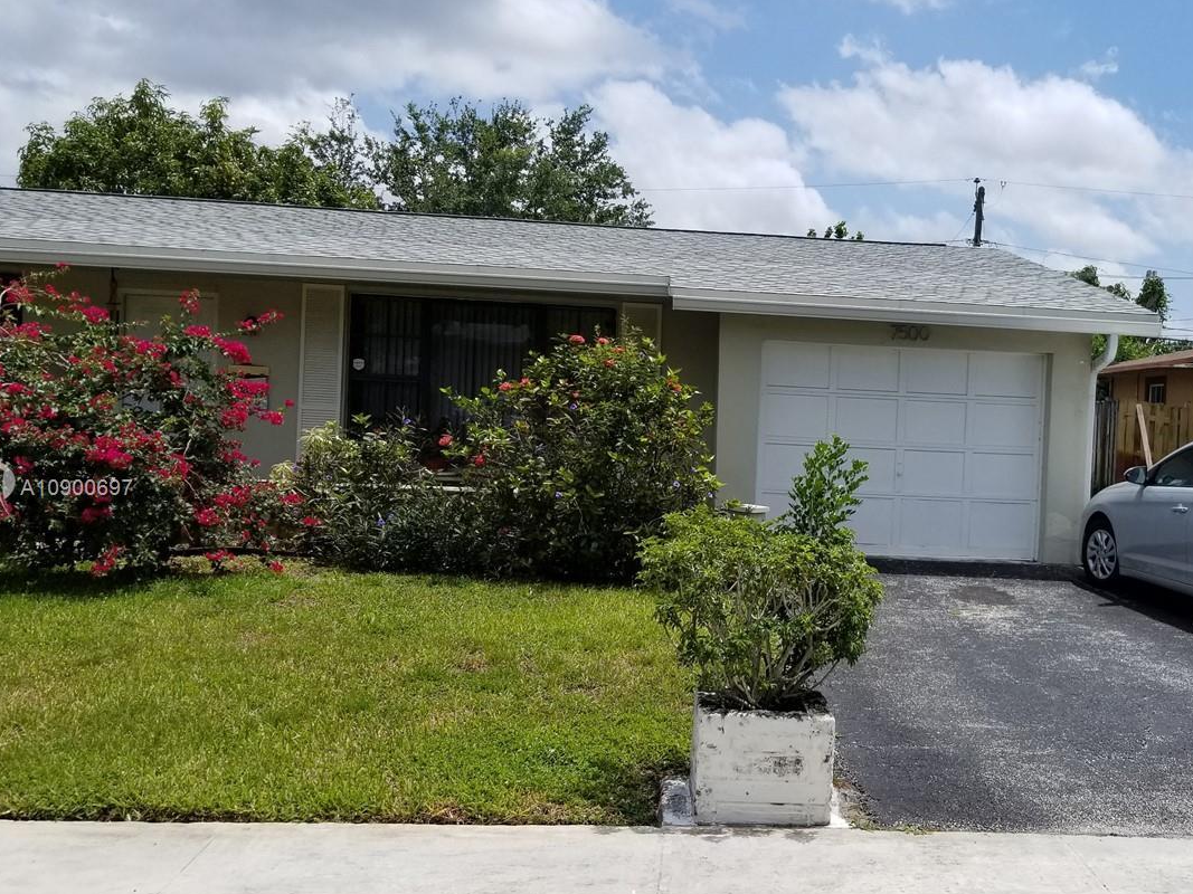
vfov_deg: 36.8
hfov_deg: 46.6
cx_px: 851
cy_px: 489
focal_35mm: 39
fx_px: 1344
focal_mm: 4.25
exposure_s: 1/3864
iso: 50
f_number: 1.7
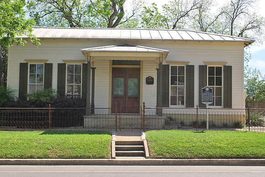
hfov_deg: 38.8
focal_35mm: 51
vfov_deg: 26.5
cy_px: 88
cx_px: 132
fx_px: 376
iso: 100
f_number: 7.1
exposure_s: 1/200
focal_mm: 34
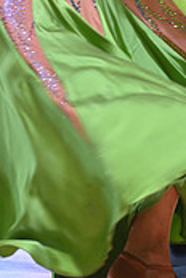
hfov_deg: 3.0
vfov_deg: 4.6
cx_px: 214
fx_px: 3495
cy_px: -70
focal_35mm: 451
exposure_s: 1/250
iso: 2000
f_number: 4
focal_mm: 135
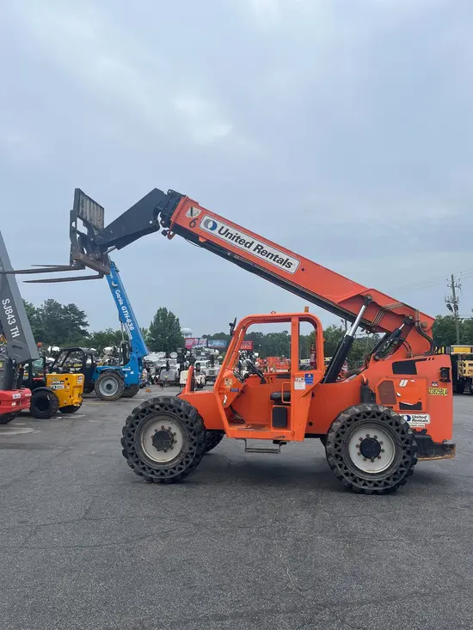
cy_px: 315
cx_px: 236
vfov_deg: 67.3
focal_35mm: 26
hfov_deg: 53.1
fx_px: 474
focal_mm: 5.1
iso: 50
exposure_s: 1/959
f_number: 1.6
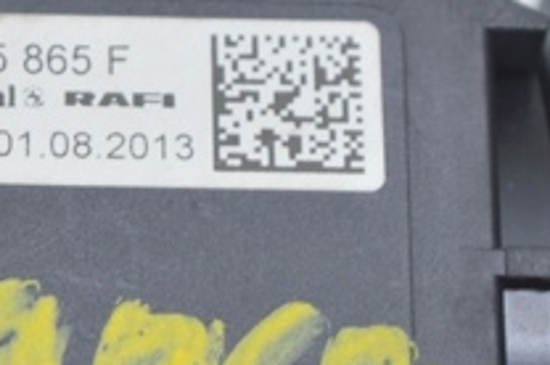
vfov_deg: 5.4
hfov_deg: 8.1
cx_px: -69
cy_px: 28
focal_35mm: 254
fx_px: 3867
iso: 400
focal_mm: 55
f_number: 5.6
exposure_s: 1/20
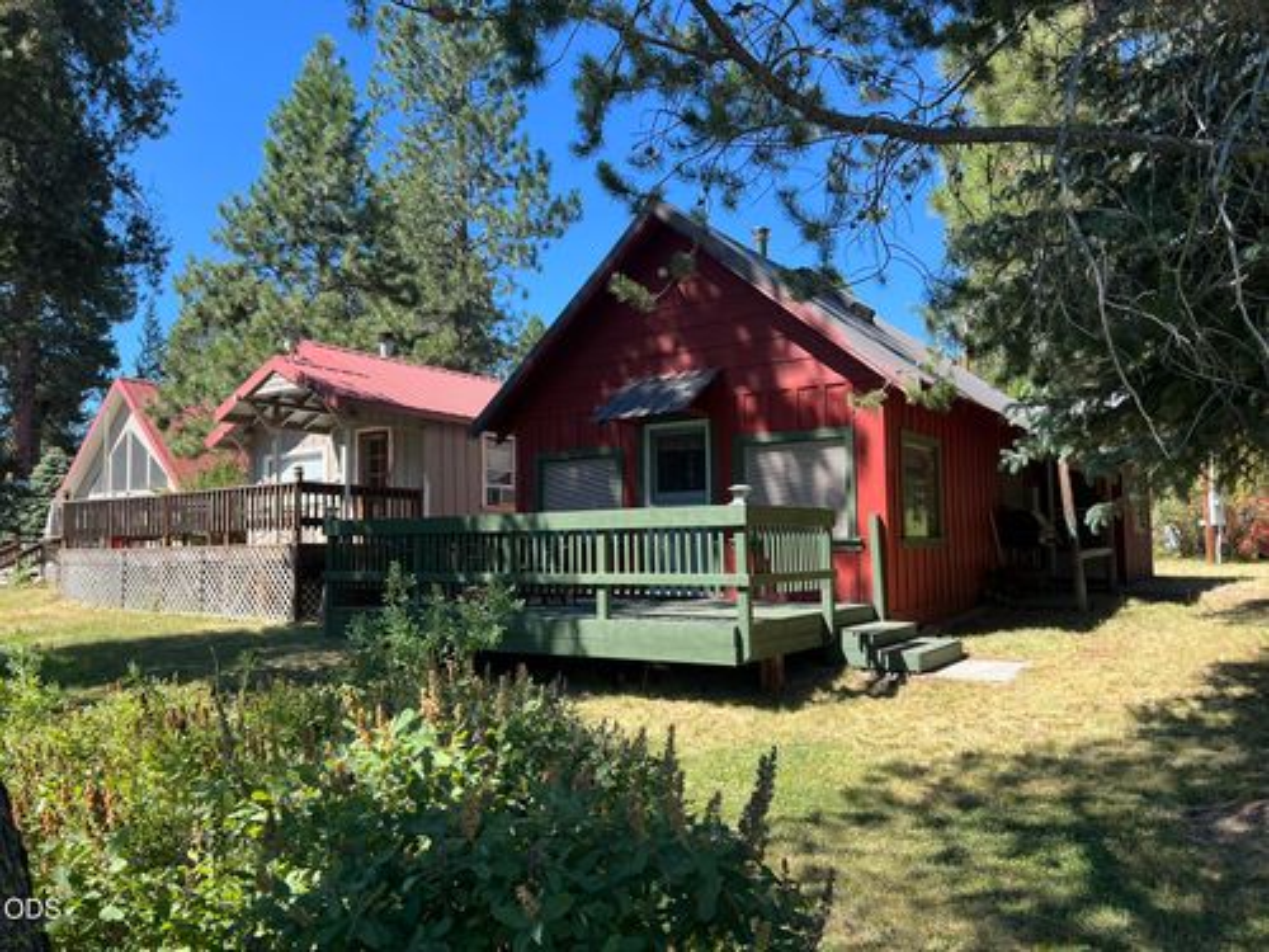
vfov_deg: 53.1
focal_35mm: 26
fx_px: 953
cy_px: 476
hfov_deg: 67.3
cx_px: 634
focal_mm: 5.7
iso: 50
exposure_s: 1/1209
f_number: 1.5
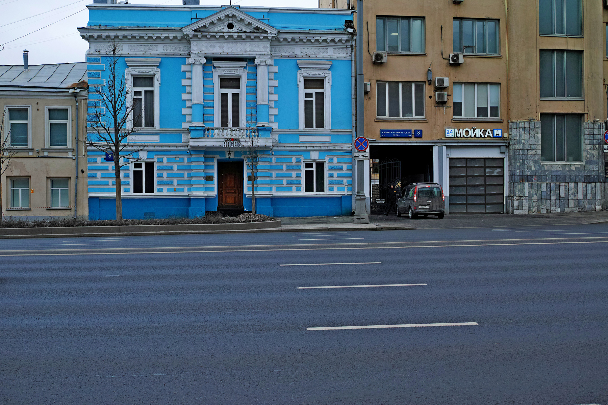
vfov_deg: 29.9
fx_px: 760
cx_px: 304
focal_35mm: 45
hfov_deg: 43.6
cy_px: 202
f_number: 4
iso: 100
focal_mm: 30
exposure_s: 1/100
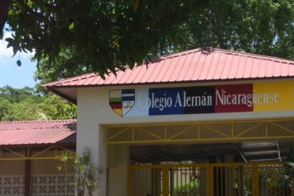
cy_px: 157
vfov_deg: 20.1
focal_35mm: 67
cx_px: 221
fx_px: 547
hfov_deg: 29.6
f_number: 8
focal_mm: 34
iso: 720
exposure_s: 1/250
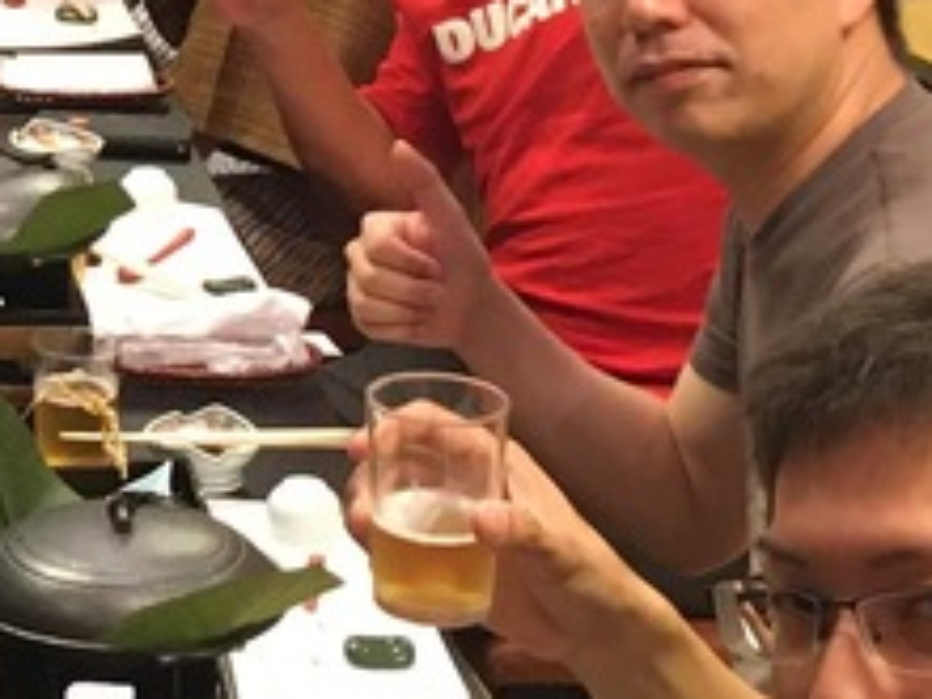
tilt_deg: -10.5
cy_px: -292
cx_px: -424
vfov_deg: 10.9
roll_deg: +0.3
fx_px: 3554
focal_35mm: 132
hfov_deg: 14.1
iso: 200
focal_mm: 4.15
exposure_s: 1/30
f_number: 2.2
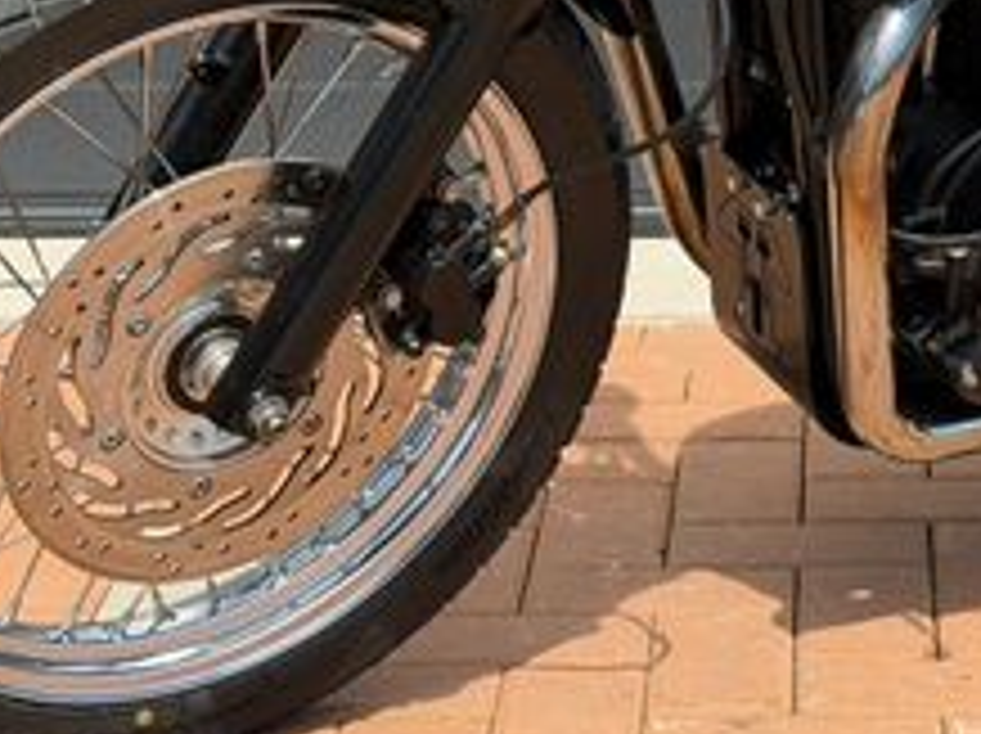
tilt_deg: -9.4
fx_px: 3991
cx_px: 936
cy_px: -27
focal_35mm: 141
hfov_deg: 13.8
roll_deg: -0.1
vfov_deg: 10.4
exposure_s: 1/2865
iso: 80
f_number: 1.78
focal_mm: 6.76
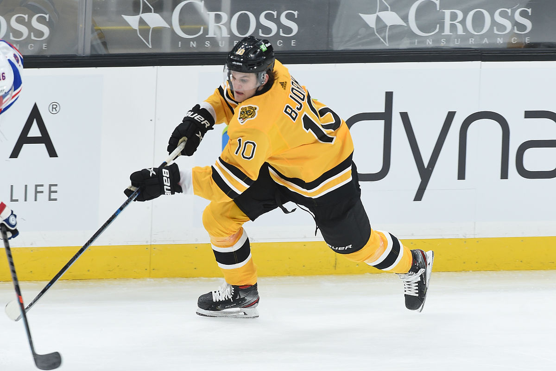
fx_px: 6486
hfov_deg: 4.9
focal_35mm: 420
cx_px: 278
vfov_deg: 3.3
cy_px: 186
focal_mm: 420
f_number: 7.1
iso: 2500
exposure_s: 1/800
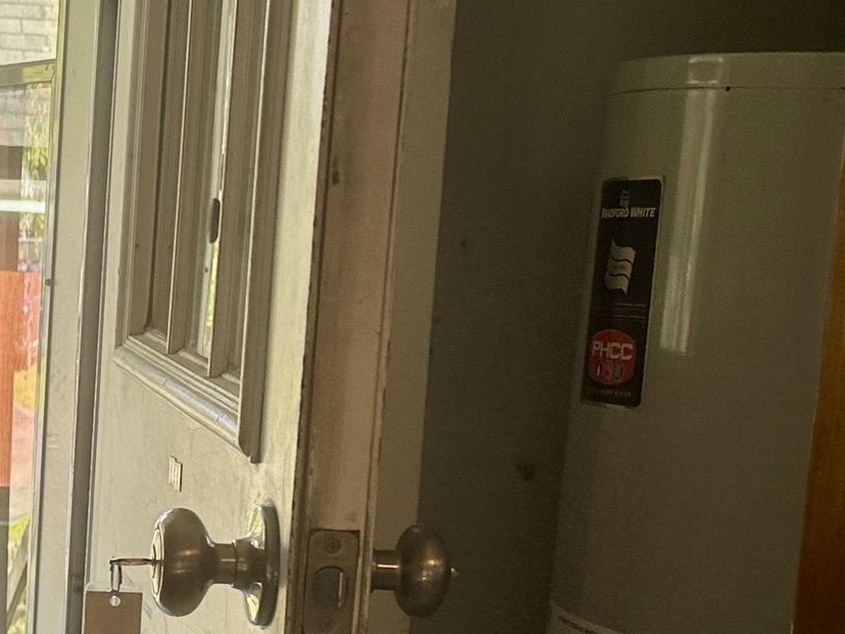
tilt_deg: -8.6
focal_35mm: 89
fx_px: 2173
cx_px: -103
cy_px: 500
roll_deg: -2.2
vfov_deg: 16.5
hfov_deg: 20.9
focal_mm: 6.86
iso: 80
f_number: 1.78
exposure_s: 1/309
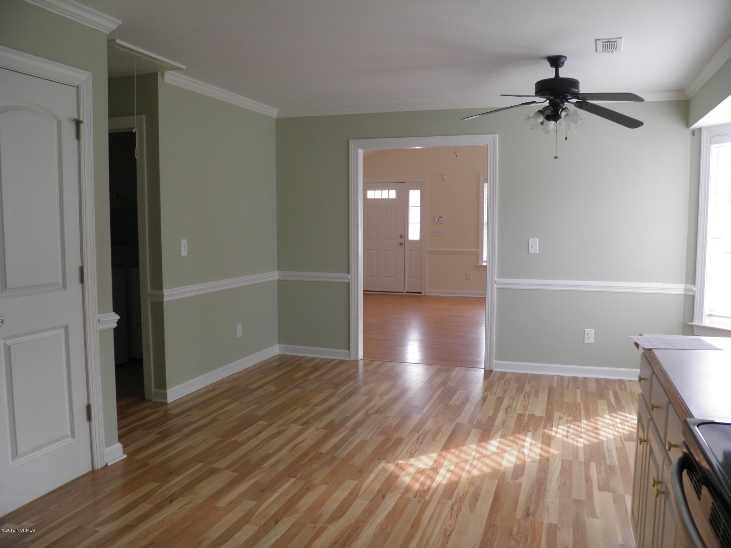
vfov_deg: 49.7
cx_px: 366
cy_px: 274
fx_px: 591
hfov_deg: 63.4
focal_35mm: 28
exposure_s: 1/30
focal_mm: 4.9
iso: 64
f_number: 2.8
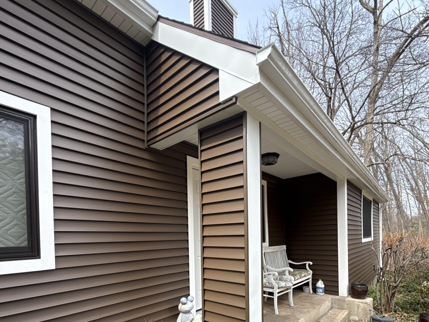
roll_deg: +2.1
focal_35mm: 19
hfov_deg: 84.7
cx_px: 213
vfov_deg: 64.8
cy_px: 239
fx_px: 235
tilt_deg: +1.2
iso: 50
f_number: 2.2
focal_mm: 2.22
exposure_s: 1/386
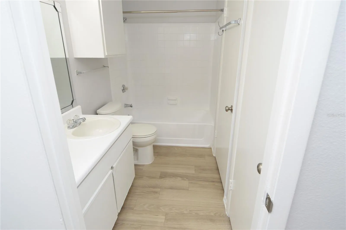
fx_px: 173
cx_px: 173
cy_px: 115
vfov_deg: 67.3
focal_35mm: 18
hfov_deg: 90.1
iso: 400
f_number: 5
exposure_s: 1/100
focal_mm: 12
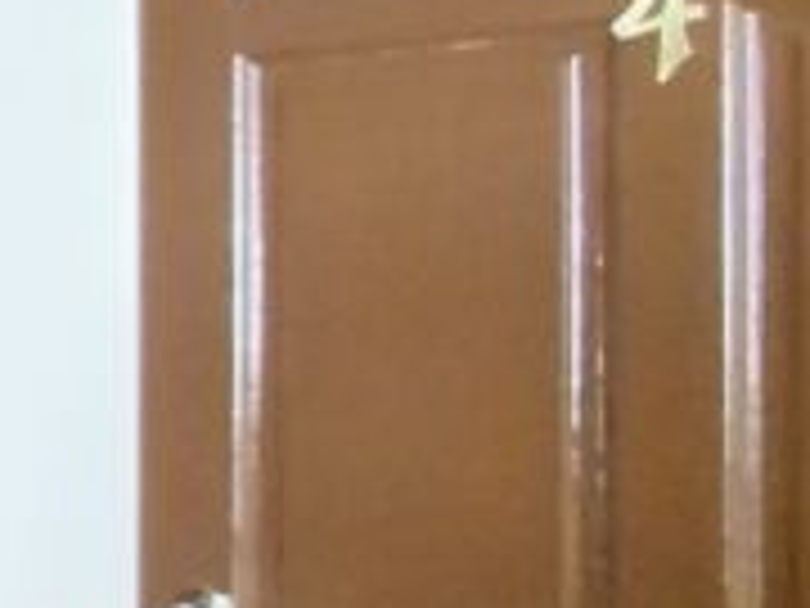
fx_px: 1732
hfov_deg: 12.6
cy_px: 302
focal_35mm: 74
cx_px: -1444
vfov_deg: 19.9
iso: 640
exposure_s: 1/15
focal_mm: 1.74
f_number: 2.2
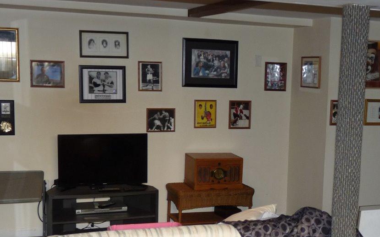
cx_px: 279
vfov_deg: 21.9
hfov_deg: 33.9
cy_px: 166
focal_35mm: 59
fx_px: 611
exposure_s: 1/30
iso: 160
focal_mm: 5.6
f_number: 3
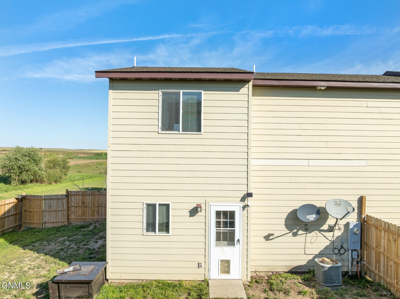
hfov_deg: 71.6
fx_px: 277
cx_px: 200
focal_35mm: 24
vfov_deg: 56.8
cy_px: 150
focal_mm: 12.29
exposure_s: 1/400
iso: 100
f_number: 6.3
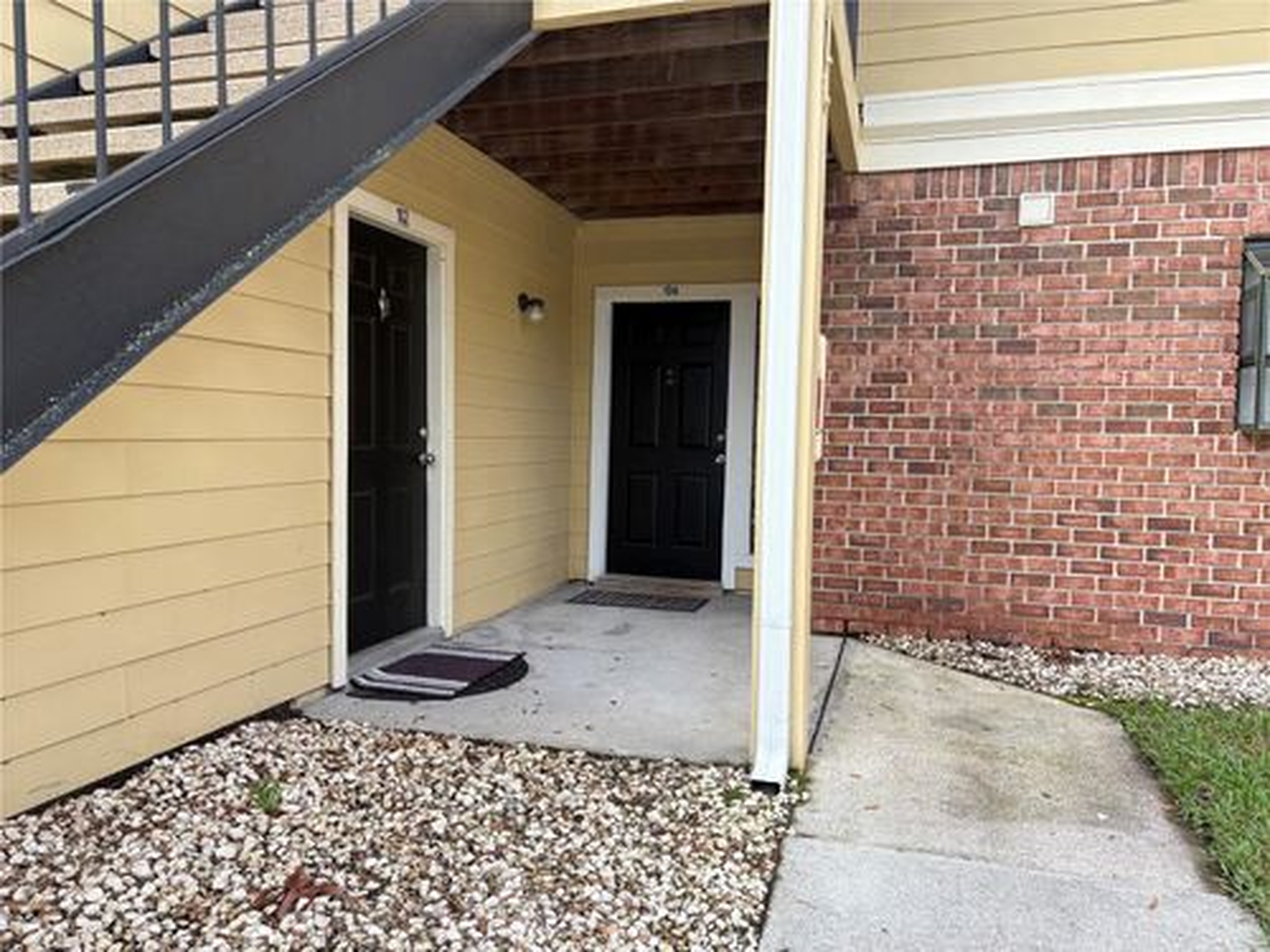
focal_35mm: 26
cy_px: 476
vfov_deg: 53.1
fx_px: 954
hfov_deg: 67.3
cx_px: 635
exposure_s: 1/377
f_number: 1.6
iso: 50
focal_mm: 5.96
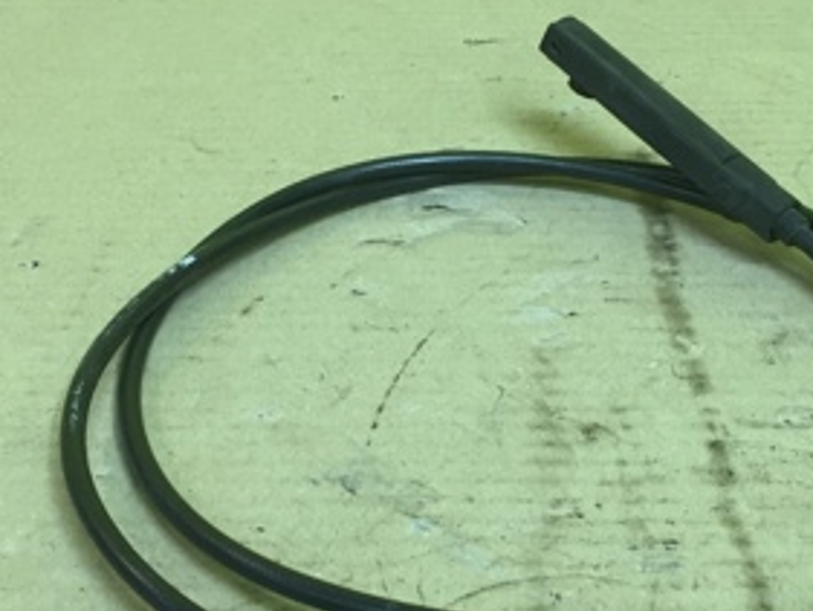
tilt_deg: -35.6
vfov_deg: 22.3
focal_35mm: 66
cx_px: 457
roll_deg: -2.9
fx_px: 1551
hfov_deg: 29.3
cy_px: 307
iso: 50
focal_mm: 4.15
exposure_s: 1/33
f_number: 2.2
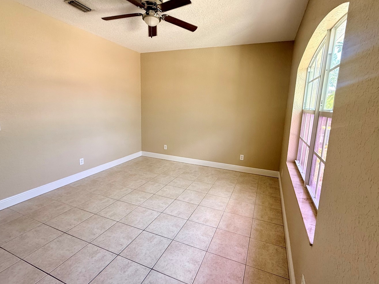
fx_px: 186
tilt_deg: -8.6
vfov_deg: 74.6
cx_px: 198
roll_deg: -2.3
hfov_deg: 91.0
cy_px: 134
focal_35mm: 17
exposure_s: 1/99
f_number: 2.2
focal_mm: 2.22
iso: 160
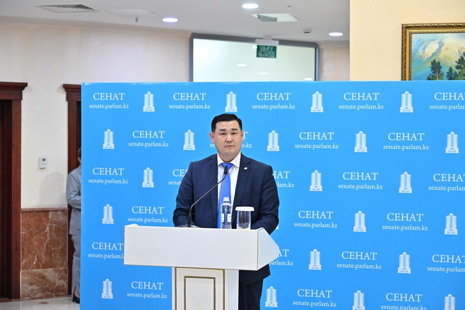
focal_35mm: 70
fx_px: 904
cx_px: 232
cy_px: 155
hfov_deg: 28.8
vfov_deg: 19.5
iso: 1600
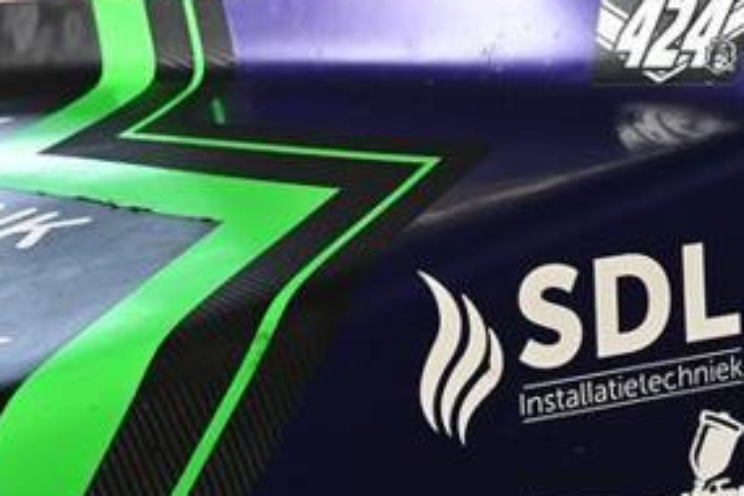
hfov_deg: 14.1
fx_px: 2872
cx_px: 1018
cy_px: 281
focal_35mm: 139
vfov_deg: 9.9
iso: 640
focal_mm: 40
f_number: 5.6
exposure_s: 1/125
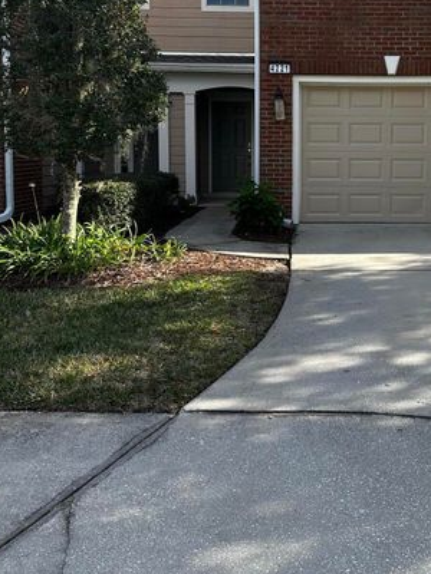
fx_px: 664
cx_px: 319
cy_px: 184
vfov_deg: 46.0
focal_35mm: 40
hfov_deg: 35.2
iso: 80
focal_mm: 6.86
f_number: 1.78
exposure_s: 1/989
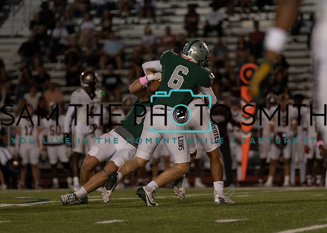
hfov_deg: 6.6
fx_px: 2842
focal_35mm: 306
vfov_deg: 4.7
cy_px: 109
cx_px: 169
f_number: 2.8
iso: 1000
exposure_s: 1/1000
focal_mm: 200
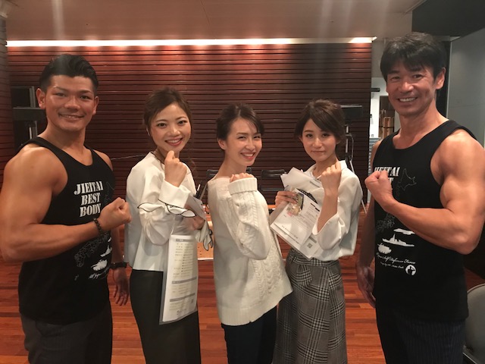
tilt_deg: -7.0
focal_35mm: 28
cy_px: 182
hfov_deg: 63.4
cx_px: 242
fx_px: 392
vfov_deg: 49.7
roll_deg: +0.8
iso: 100
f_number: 1.8
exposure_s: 1/5
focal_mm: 3.99
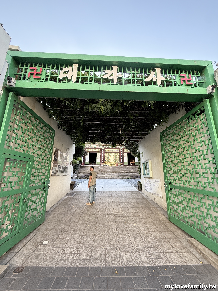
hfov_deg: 85.7
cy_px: 146
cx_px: 109
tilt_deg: +11.8
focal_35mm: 14
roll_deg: +0.4
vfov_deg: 102.1
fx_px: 118
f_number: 2.2
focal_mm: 2.22
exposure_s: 1/152
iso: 64
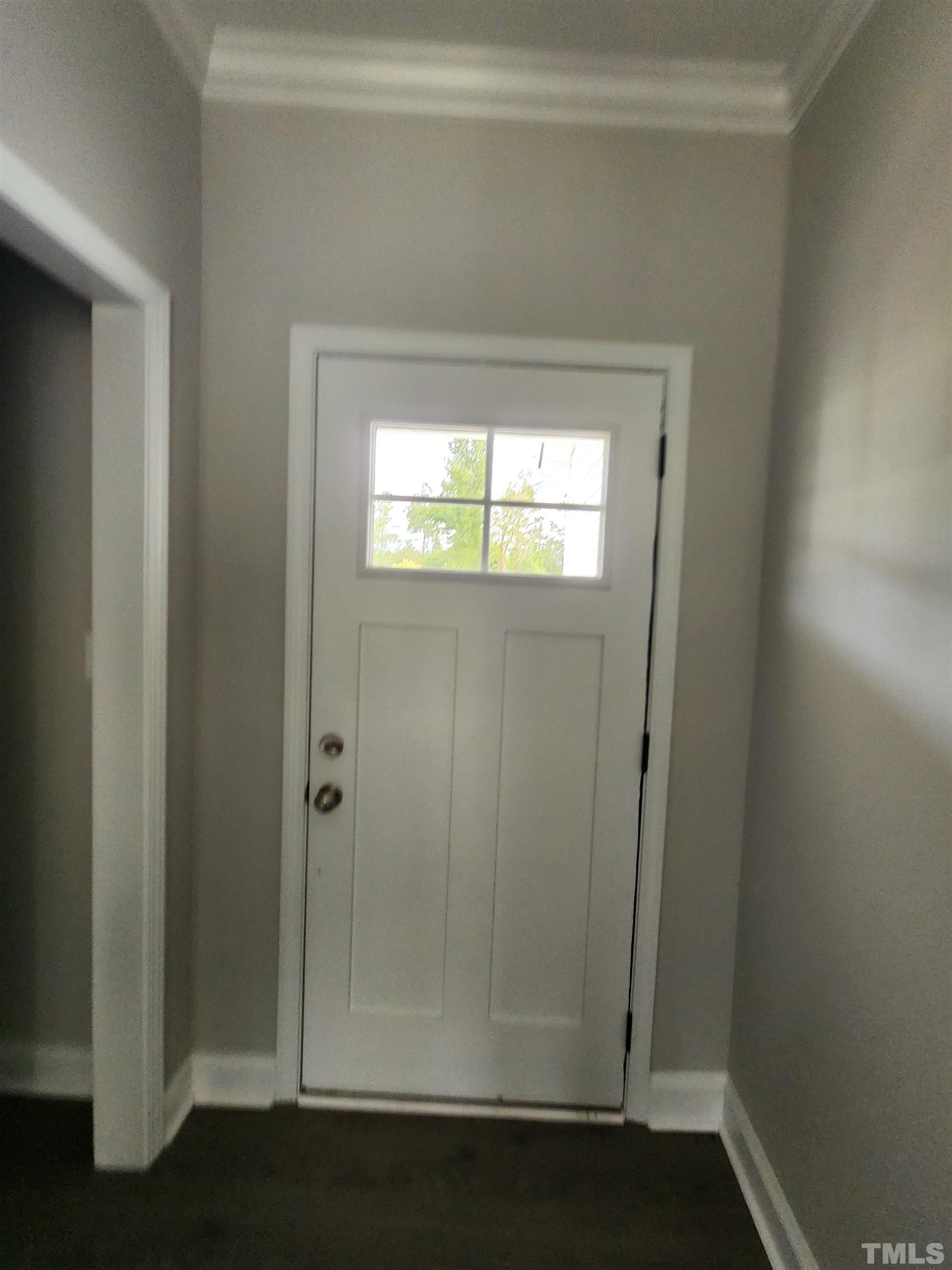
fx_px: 477
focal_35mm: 13
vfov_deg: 106.2
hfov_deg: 89.9
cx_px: 476
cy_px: 635
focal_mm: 2.2
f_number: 2.2
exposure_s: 1/60
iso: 160
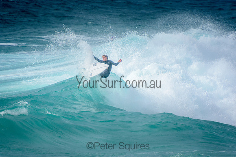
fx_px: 3934
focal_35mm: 600
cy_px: 78
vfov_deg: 2.3
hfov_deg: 3.4
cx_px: 118
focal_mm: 400
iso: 280
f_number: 5.6
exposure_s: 1/2000
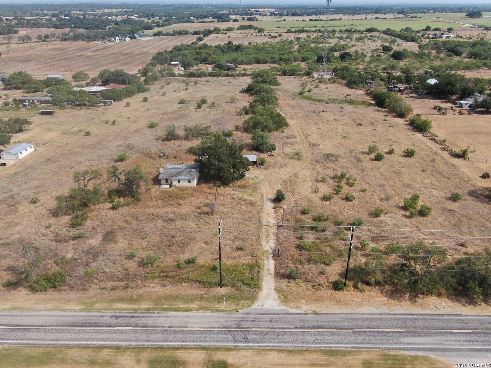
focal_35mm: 29
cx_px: 246
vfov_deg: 48.2
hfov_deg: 61.7
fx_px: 411
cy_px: 184
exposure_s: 1/1000
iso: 100
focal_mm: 5
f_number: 3
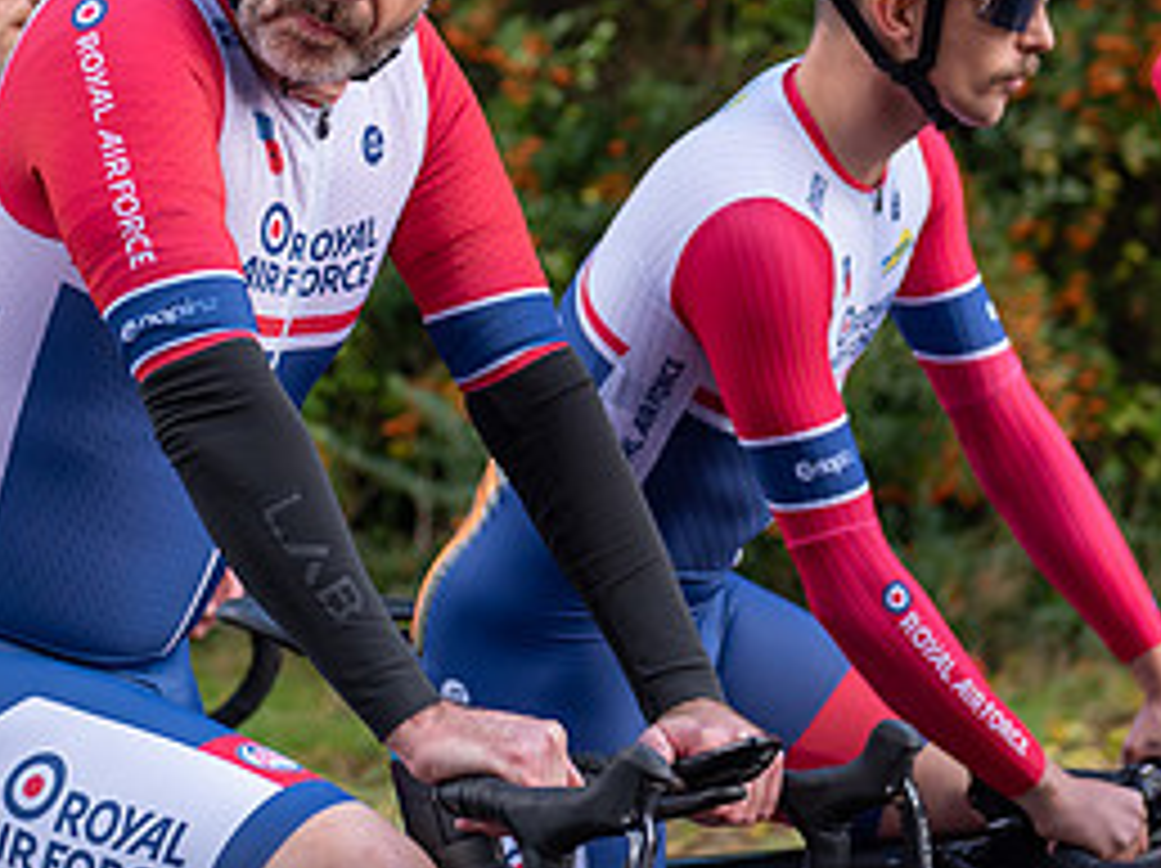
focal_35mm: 159
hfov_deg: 12.4
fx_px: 5328
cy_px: 95
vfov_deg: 9.3
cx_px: 355
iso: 200
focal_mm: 60
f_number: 3.2
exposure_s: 1/400
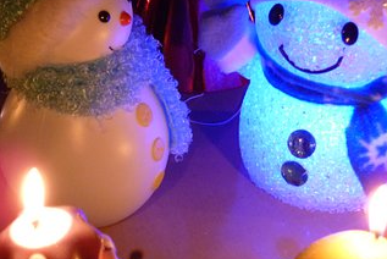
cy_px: 167
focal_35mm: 104
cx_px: 193
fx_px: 1119
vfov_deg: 13.2
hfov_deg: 19.6
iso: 400
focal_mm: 11
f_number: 3.9
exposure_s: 1/10
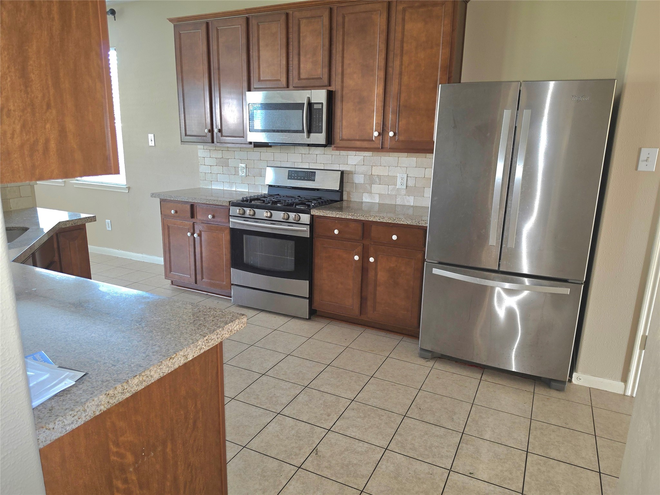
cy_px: 248
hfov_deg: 73.9
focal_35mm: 23
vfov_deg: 58.9
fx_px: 439
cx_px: 330
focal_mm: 6.5
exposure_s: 1/20
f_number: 1.4
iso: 160
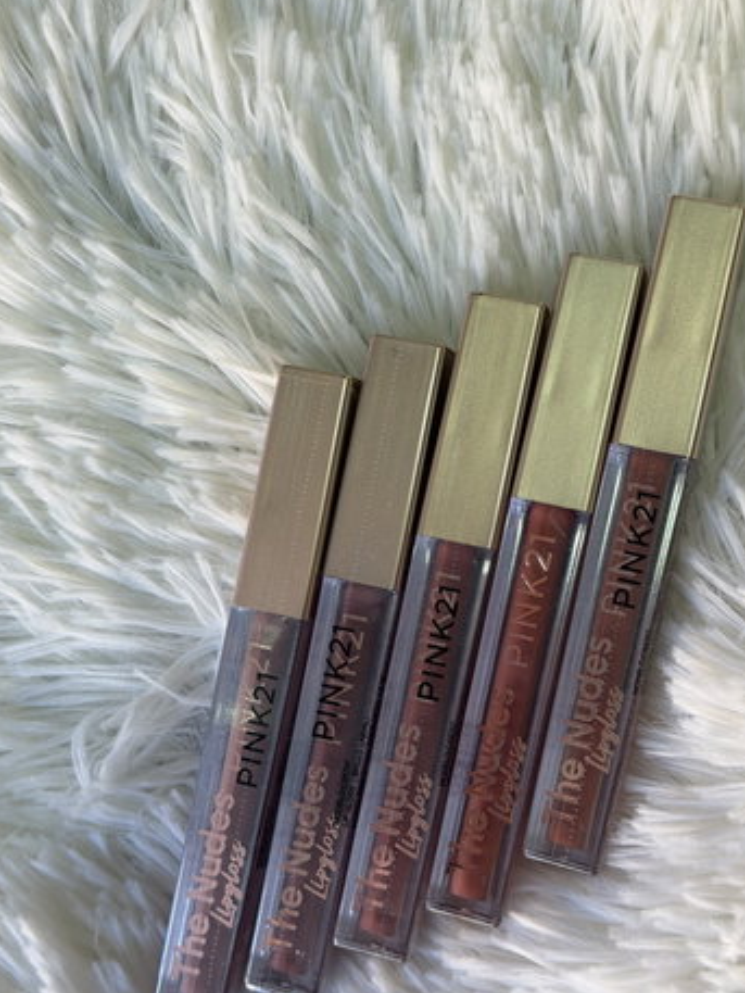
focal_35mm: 56
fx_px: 1606
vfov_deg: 34.3
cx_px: 413
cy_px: 499
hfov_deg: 26.1
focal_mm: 6.76
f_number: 1.78
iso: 100
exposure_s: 1/112
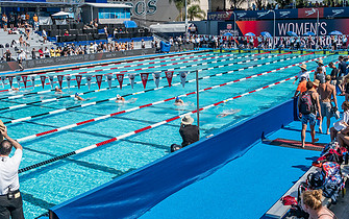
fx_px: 419
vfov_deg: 29.3
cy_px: 118
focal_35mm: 44
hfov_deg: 45.2
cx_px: 156
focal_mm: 12
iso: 250
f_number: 5.6
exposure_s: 1/1600
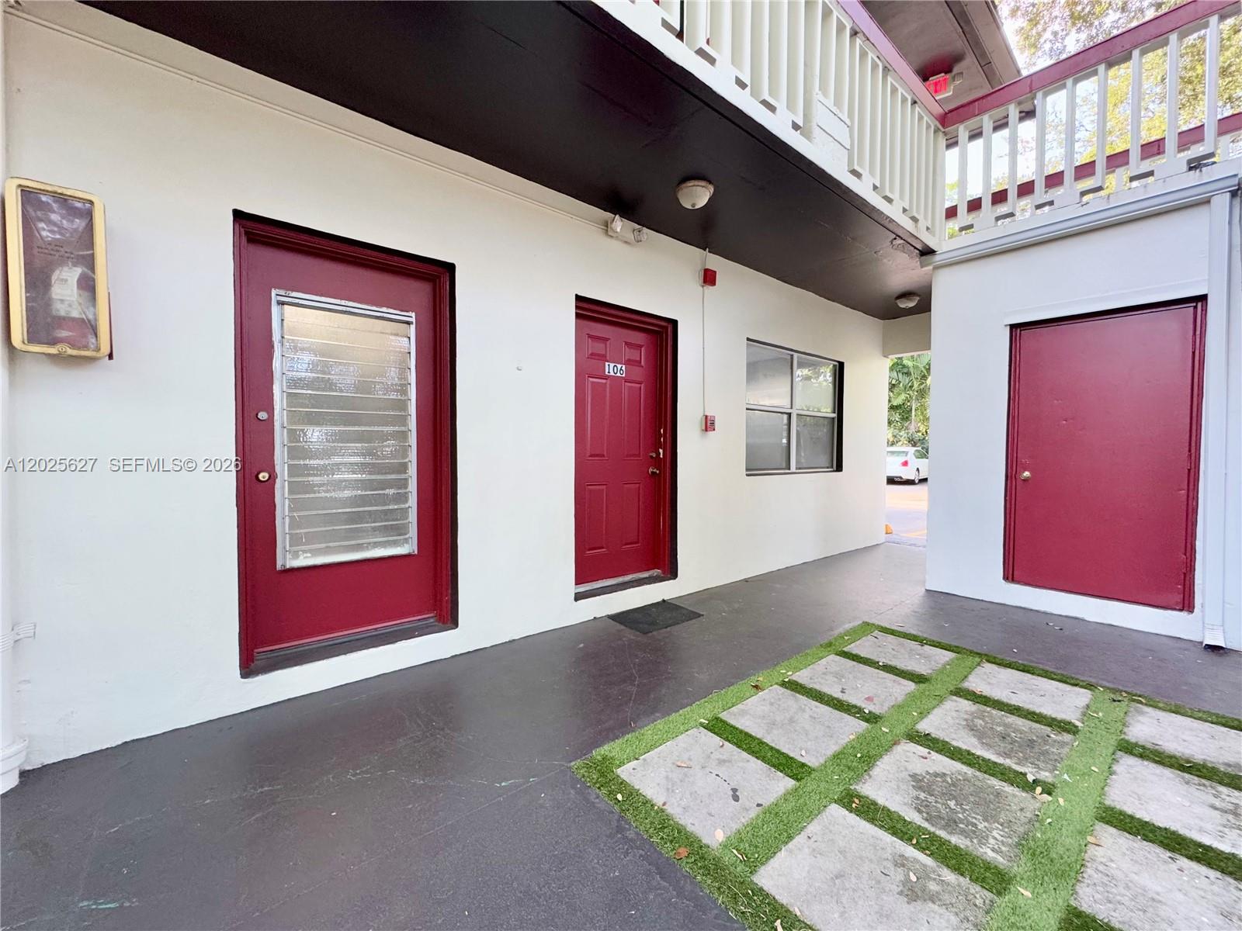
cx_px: 621
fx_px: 502
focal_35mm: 14
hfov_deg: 102.1
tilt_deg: -3.5
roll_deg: -0.4
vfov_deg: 85.7
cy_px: 466
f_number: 2.2
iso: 200
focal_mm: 2.22
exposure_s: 1/99
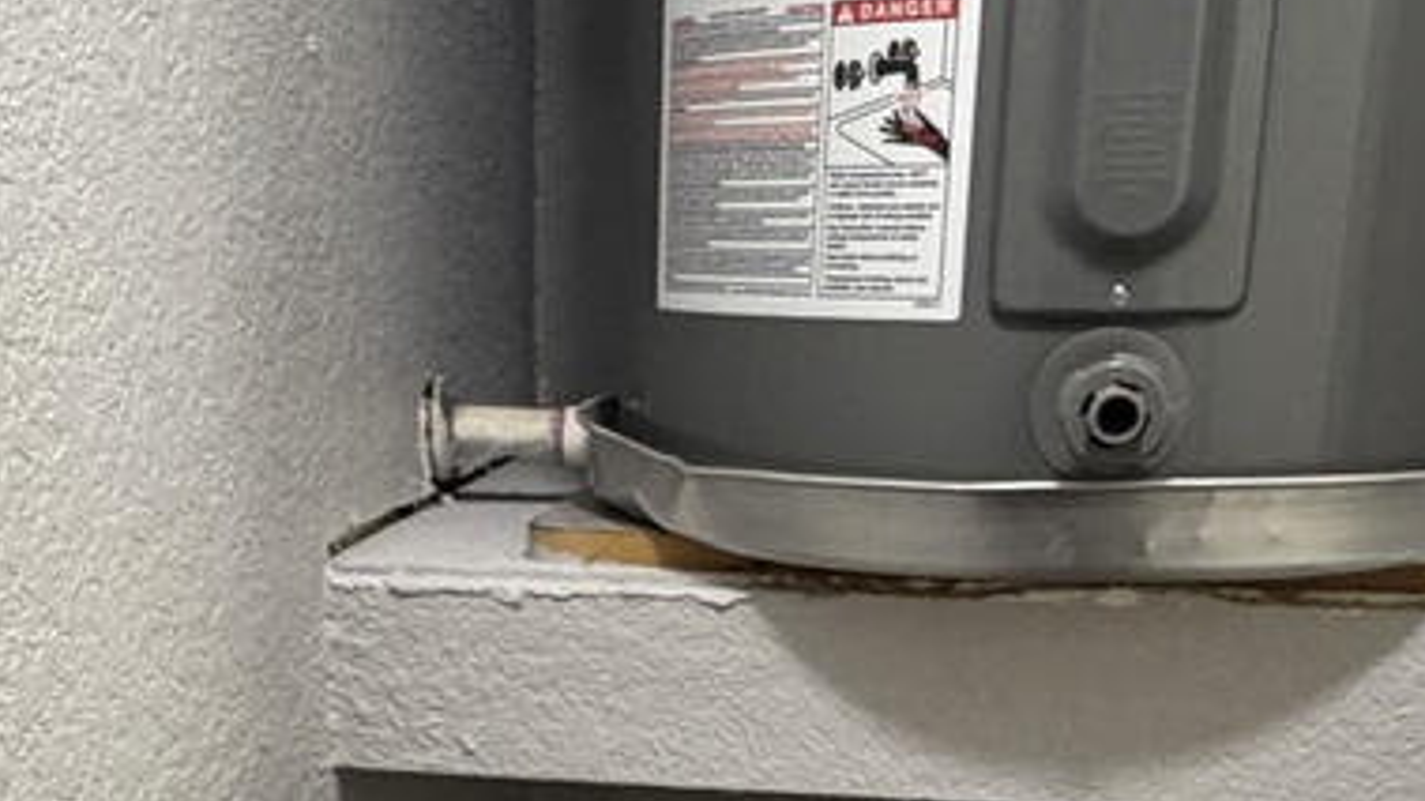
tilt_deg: -18.3
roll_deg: +0.5
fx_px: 2191
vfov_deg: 19.6
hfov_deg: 35.5
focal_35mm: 58
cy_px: 948
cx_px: 414
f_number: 2.2
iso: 320
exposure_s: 1/60
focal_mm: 2.22
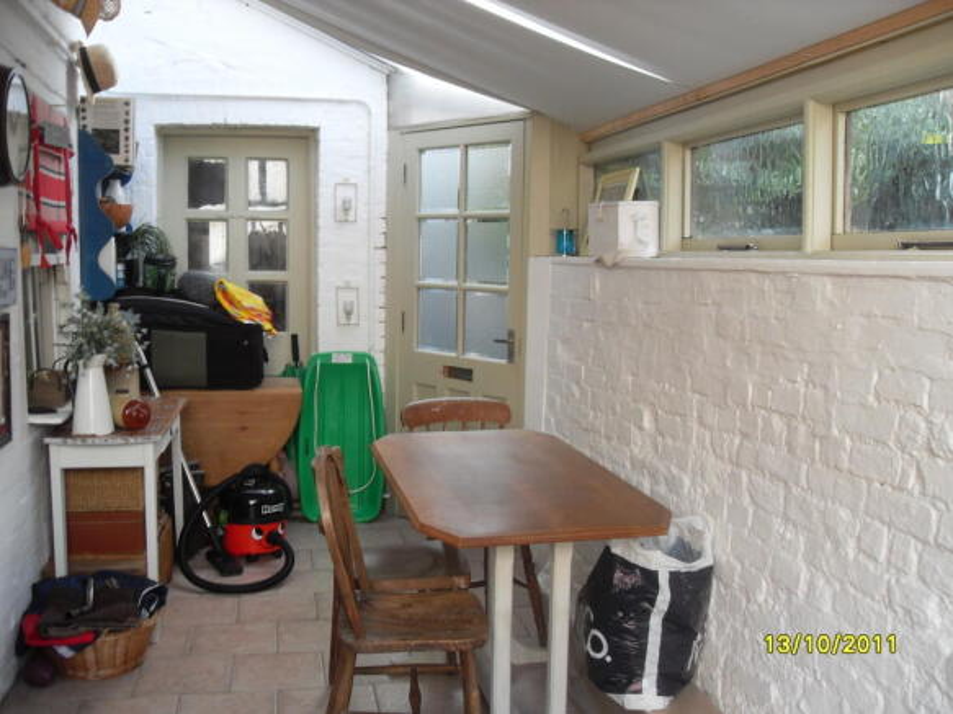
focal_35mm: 34
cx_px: 476
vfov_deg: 41.8
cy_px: 357
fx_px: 936
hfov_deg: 54.0
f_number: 2.8
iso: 100
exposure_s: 1/60
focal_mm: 6.3
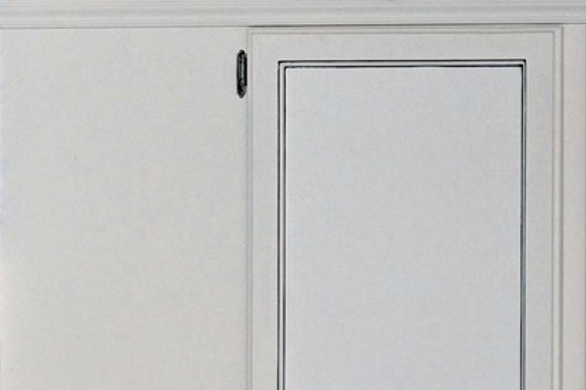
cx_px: 1142
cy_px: 756
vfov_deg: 8.2
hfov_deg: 11.7
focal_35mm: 159
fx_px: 2587
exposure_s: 1/13
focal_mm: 30
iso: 400
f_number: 8
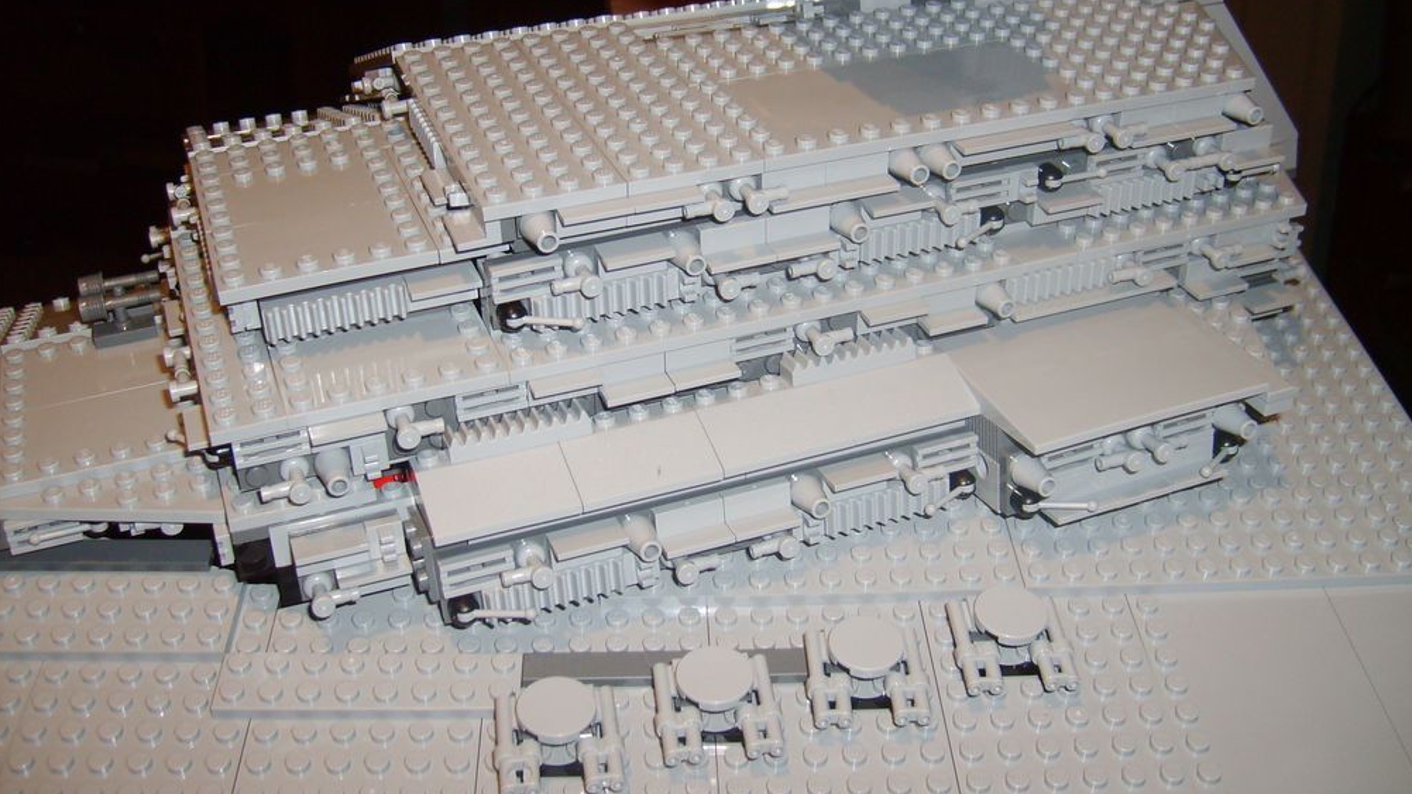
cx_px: 715
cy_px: 300
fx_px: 1460
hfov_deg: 51.6
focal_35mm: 39
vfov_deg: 30.3
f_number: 2.8
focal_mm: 5.8
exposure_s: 1/45
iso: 100
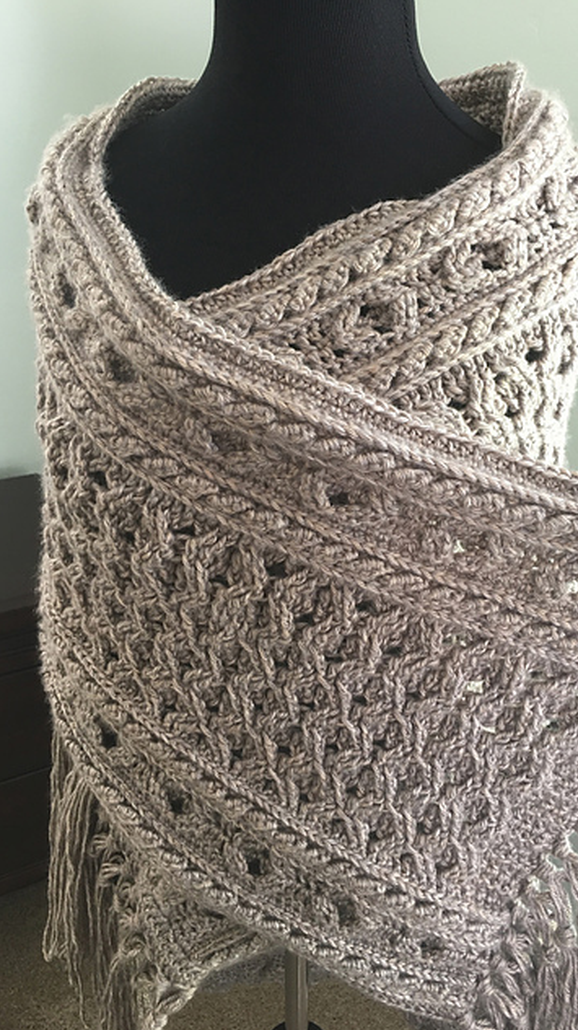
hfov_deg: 36.4
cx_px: 360
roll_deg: -2.9
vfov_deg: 61.0
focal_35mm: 32
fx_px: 873
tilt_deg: -24.4
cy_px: 517
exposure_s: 1/15
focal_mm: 4.15
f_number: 2.2
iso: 32
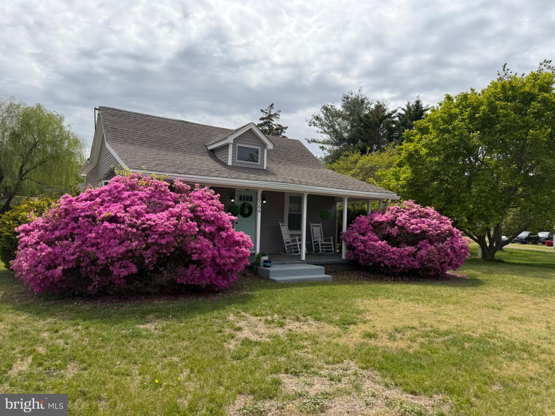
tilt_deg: +2.4
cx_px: 278
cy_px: 208
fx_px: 385
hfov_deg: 71.6
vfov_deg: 56.8
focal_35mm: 24
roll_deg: -2.4
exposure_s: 1/6711
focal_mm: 6.76
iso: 80
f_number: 1.78
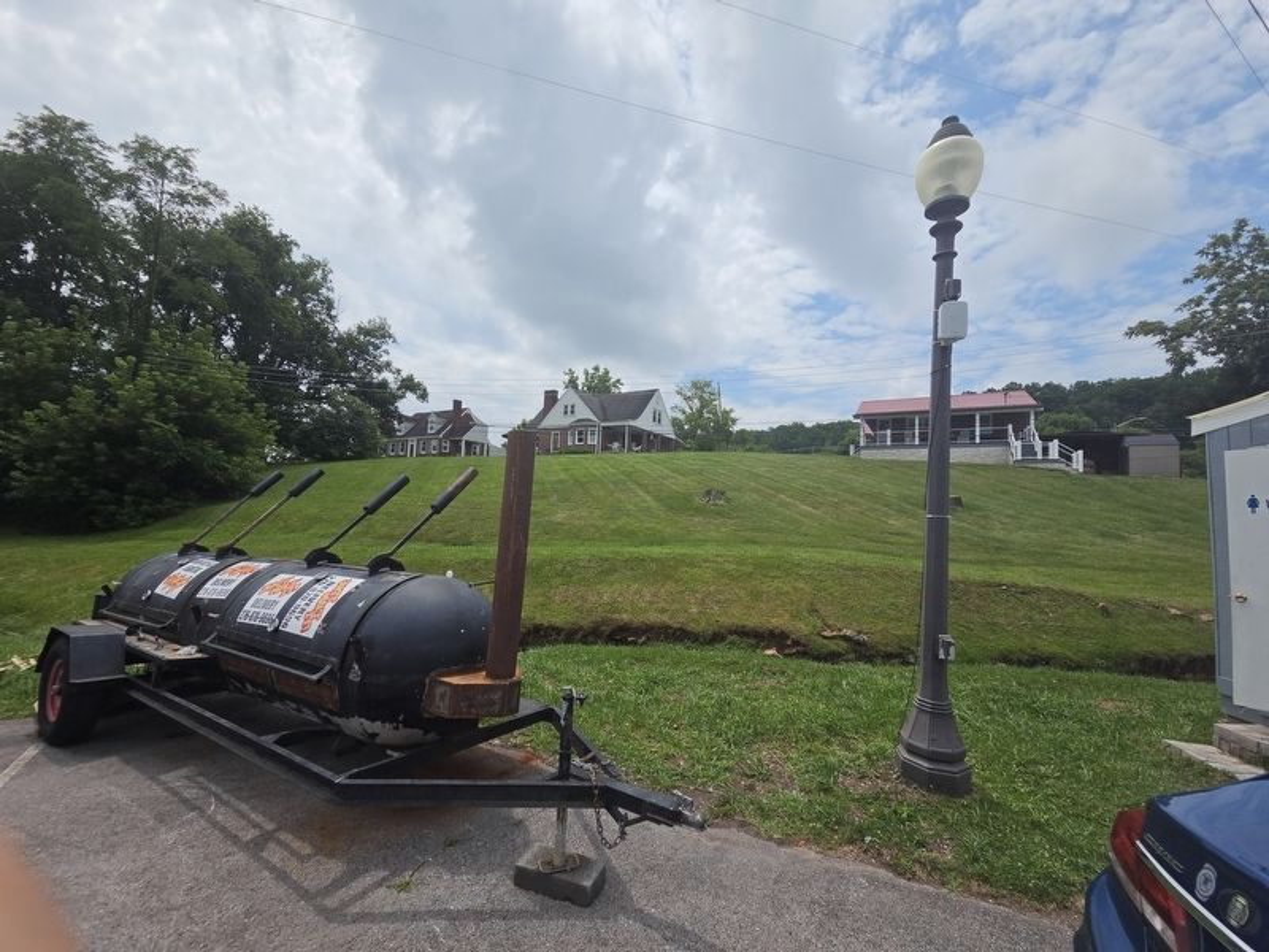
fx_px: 477
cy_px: 476
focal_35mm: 13
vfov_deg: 89.9
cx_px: 634
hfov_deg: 106.2
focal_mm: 2.2
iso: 100
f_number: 2.2
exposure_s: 1/5881
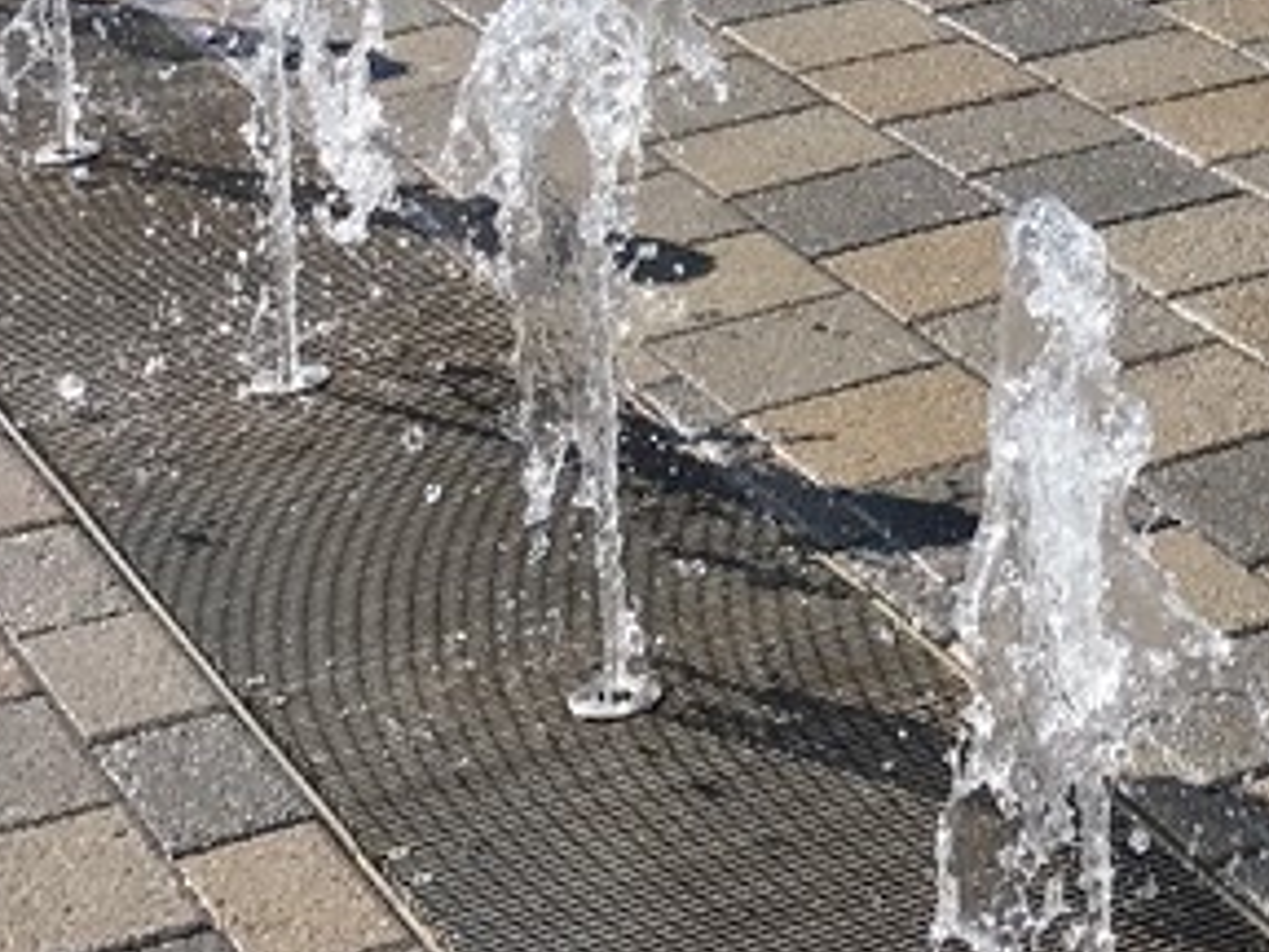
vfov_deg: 11.2
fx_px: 4436
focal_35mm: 121
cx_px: 1445
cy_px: -899
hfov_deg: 15.8
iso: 25
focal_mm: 4.15
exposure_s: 1/1570
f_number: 2.2
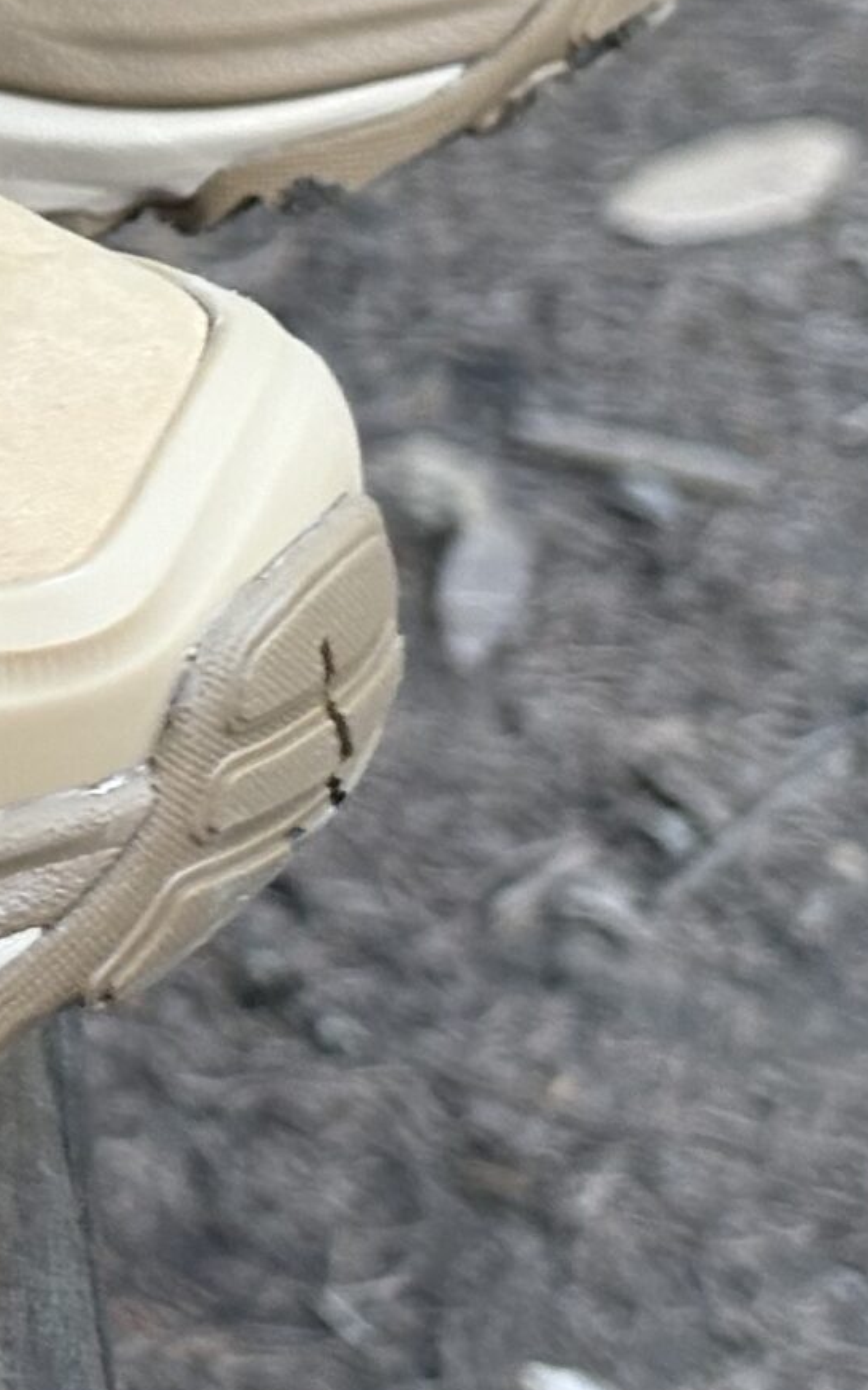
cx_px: -951
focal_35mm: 172
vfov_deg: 12.0
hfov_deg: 7.3
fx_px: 6510
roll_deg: -5.8
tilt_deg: -24.0
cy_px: -123
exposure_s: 1/41
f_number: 1.6
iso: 160
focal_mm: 5.96
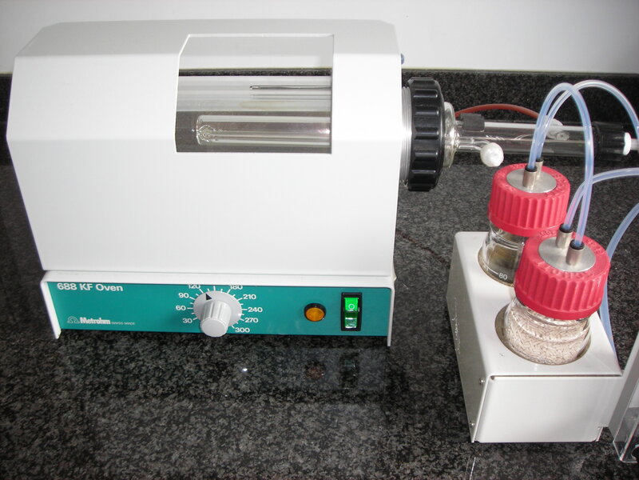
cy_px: 240
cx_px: 320
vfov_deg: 37.7
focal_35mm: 38
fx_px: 701
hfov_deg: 49.0
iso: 74
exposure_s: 1/30
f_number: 3.2
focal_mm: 6.3
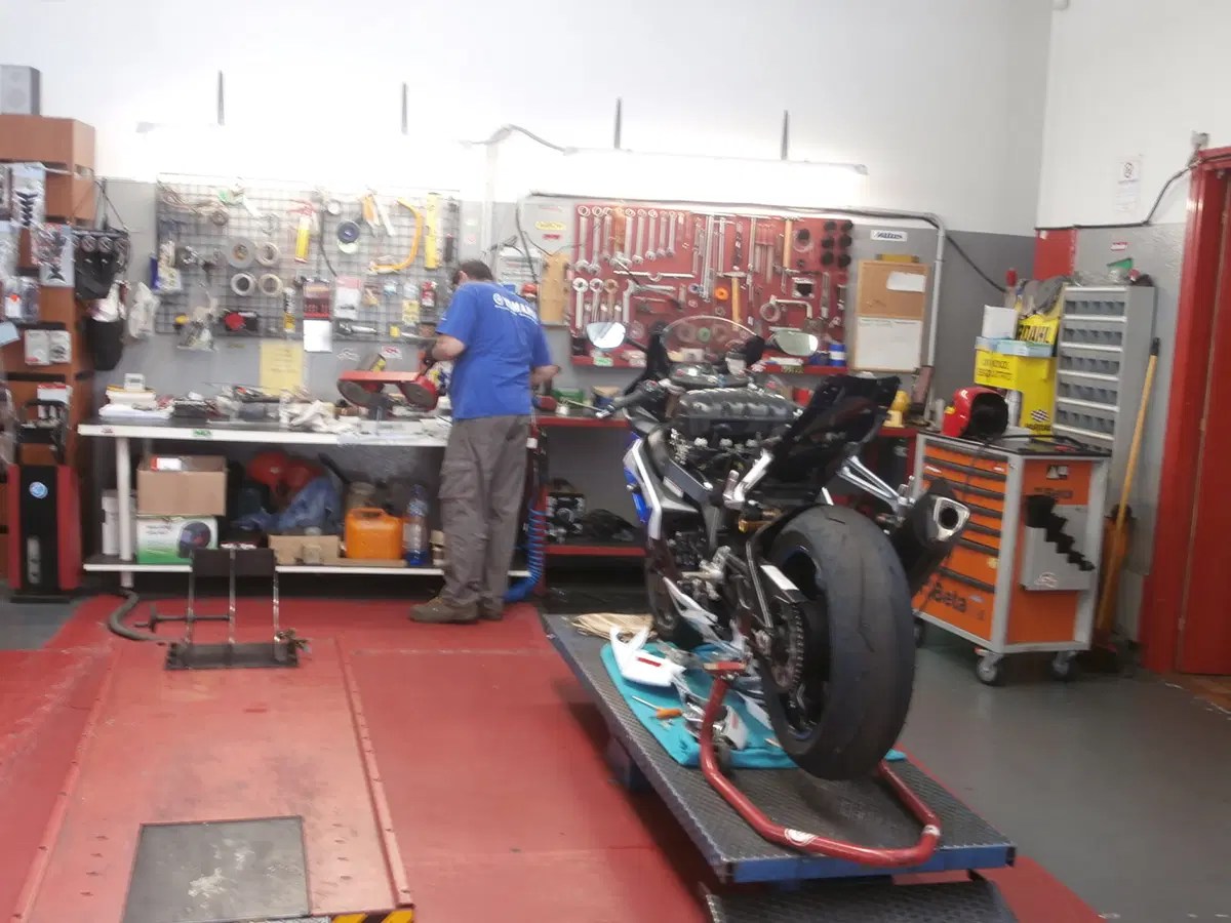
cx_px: 616
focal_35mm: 38
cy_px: 462
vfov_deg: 37.7
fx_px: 1351
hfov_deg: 49.0
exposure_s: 1/6
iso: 100
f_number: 3.9
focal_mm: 6.67
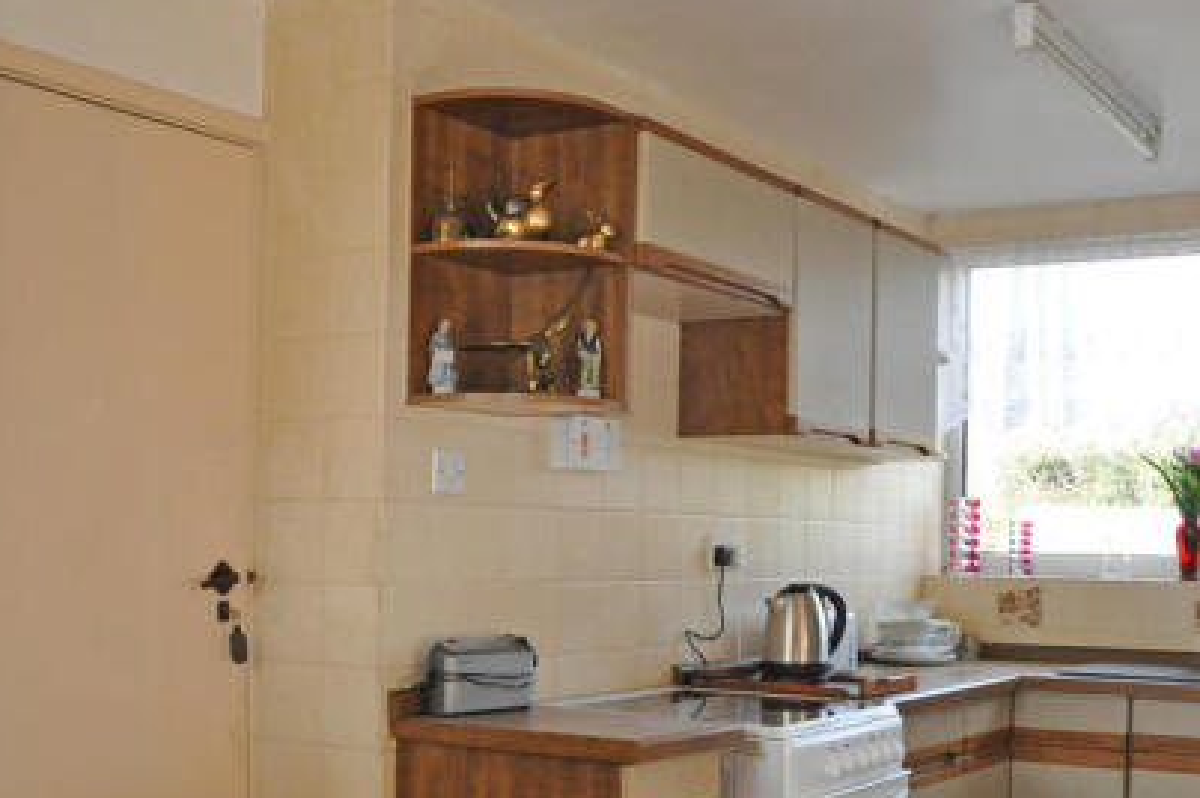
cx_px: 825
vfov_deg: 29.9
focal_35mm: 44
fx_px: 1465
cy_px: 619
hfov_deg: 43.7
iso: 1250
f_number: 8
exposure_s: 1/200
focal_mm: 18
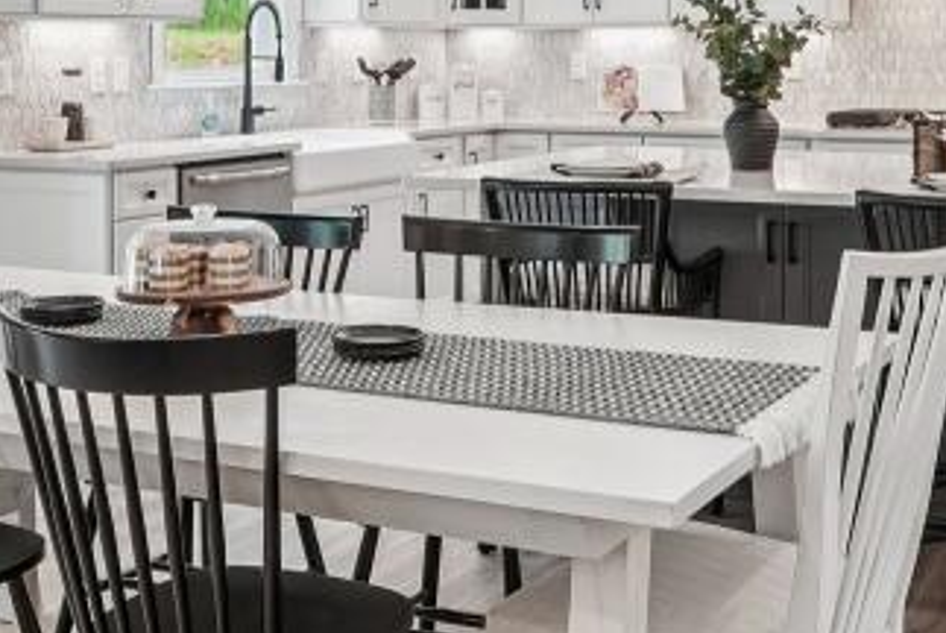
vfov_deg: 22.3
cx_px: 556
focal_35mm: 59
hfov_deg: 33.6
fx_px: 1562
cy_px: 54
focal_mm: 12.5
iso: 400
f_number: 8
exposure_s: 1/20
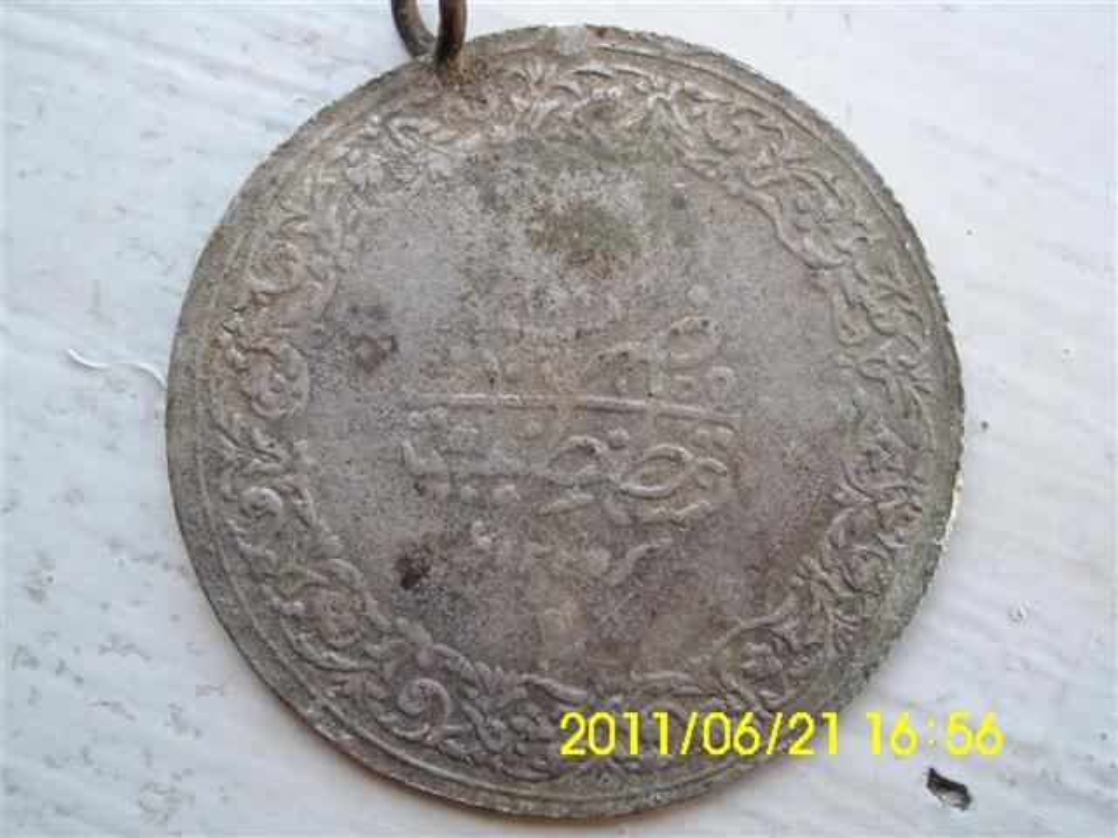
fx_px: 1130
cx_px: 559
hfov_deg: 52.6
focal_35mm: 35
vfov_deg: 40.7
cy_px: 419
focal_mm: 6.2
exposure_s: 1/79
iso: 50
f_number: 3
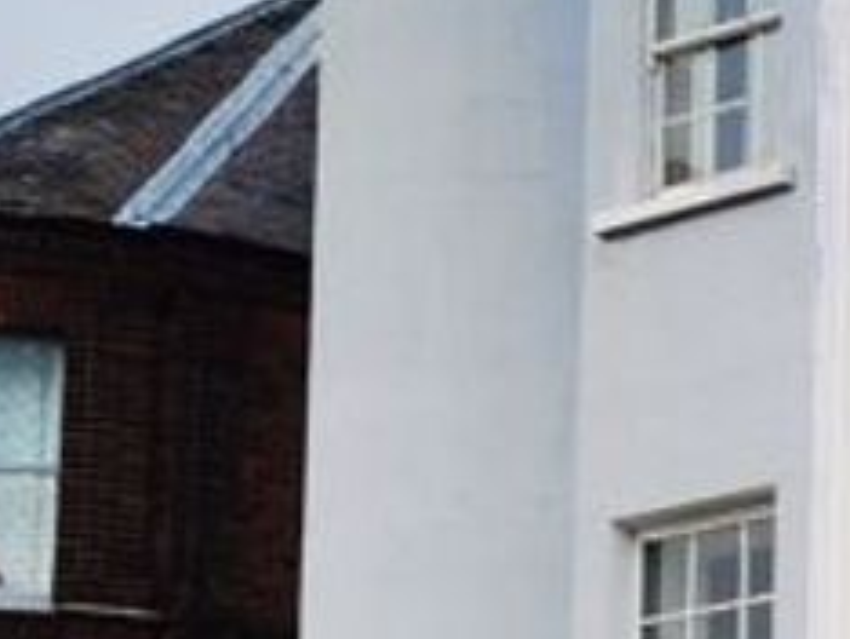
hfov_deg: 11.3
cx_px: 1998
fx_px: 3613
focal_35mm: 147
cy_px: 1233
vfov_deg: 9.5
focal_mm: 6.71
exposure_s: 1/1522
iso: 50
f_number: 1.9
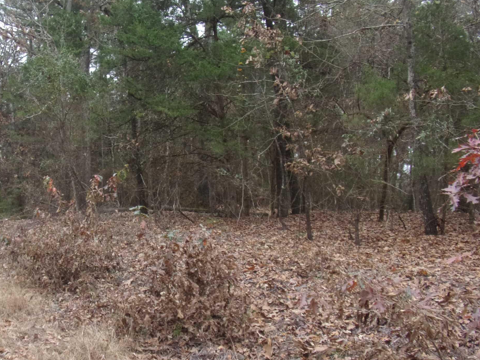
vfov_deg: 35.9
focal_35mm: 40
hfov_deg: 45.0
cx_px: 111
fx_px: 555
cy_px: 188
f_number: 3.3
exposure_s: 1/85
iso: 80
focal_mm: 4.3
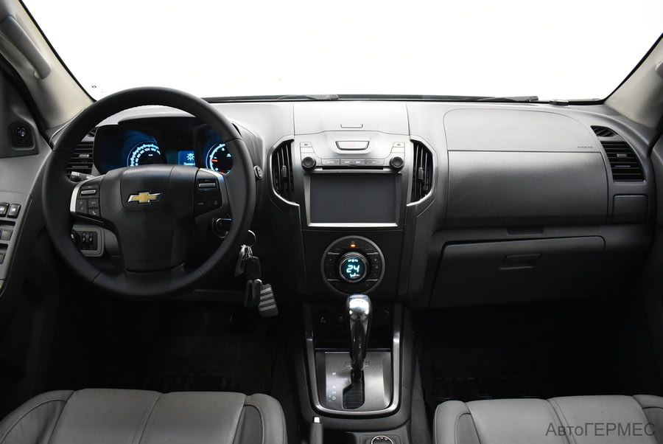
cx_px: 332
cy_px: 222
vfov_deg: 48.0
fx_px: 498
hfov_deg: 67.3
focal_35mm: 27
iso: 2200
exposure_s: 1/30
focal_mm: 18
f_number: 3.5
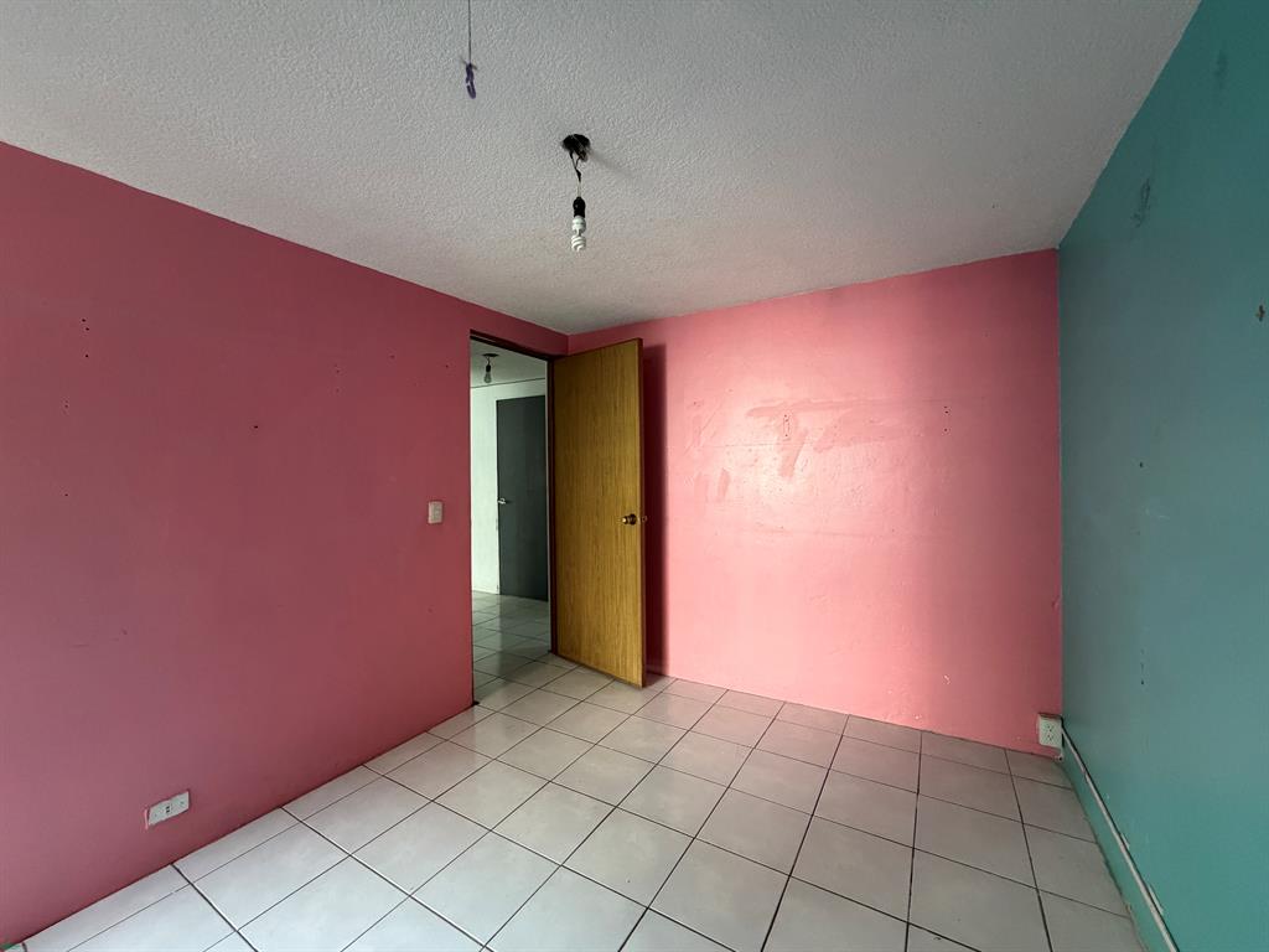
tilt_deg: -0.7
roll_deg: +0.9
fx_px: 513
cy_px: 476
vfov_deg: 85.7
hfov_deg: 102.1
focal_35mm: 14
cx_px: 634
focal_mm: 2.22
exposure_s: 1/88
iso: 320
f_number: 2.2
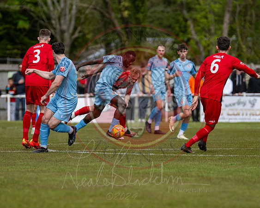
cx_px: 104
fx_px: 3900
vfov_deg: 3.1
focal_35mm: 507
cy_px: 104
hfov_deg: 3.8
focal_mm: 300
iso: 400
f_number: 4
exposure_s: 1/4000
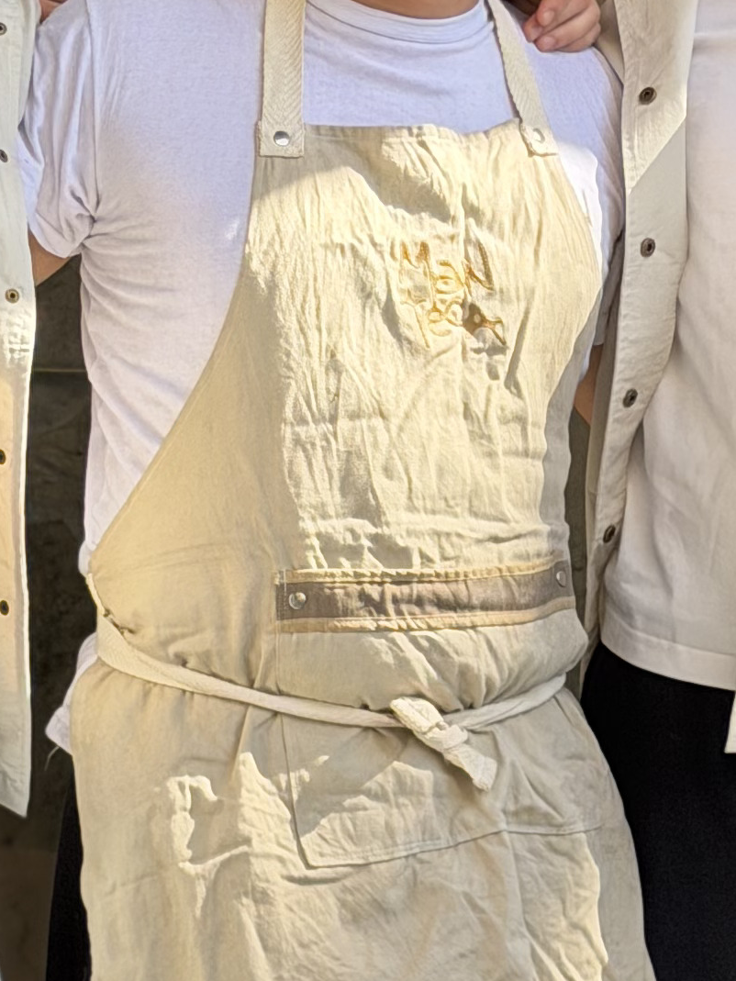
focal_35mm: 181
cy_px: 184
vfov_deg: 10.9
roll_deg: -0.2
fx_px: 5130
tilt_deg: +0.9
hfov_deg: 8.2
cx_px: 246
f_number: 1.78
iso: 100
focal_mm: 6.76
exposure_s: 1/939
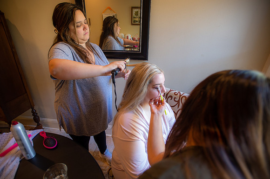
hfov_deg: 93.3
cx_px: 135
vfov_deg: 70.4
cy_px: 90
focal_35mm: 17
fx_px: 127
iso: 500
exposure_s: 1/50
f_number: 2.8
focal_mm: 17
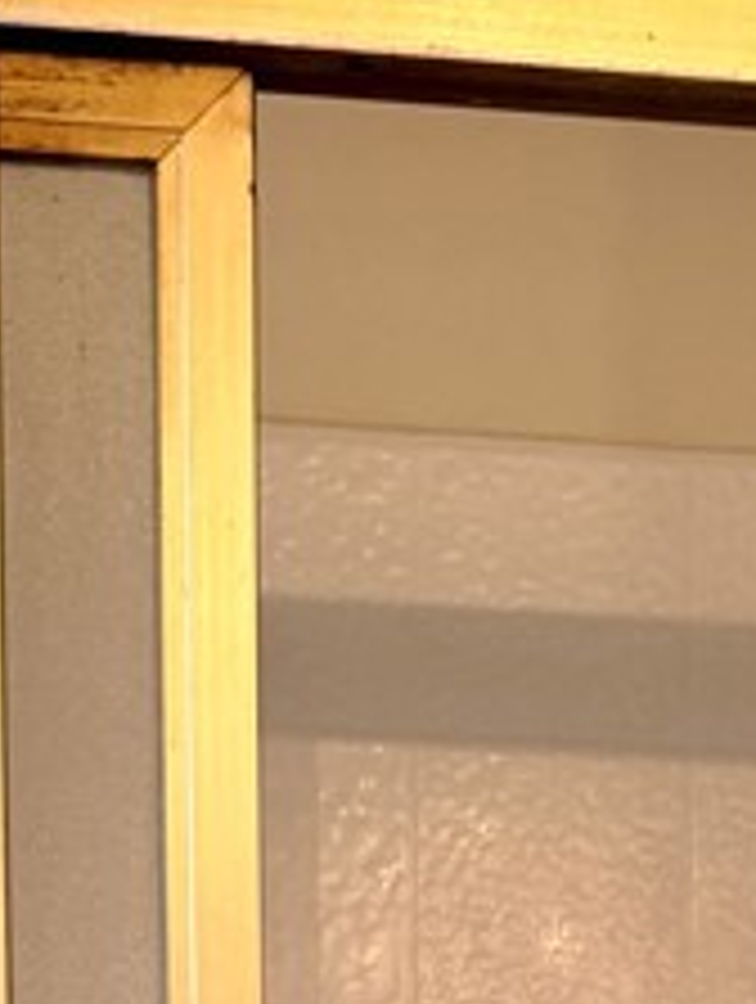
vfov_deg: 15.2
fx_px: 3194
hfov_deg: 13.2
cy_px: 1868
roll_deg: -2.3
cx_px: 886
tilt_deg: -8.8
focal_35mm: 110
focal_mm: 6.76
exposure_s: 1/60
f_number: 1.78
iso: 160
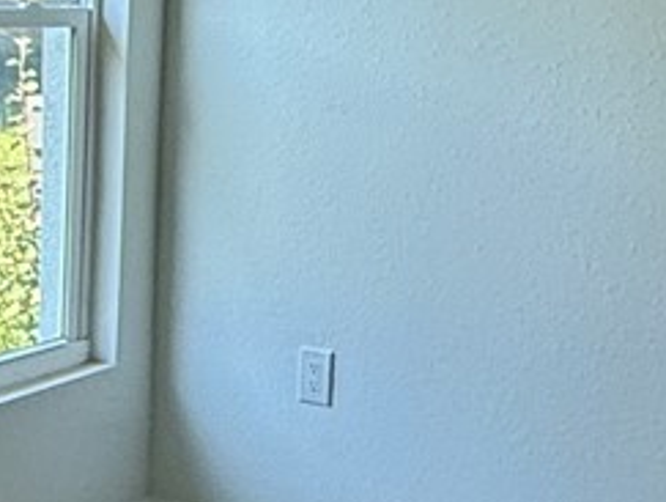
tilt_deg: -11.3
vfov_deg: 16.1
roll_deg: -3.3
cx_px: 408
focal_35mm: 92
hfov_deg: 21.2
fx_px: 1773
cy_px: 280
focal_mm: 2.22
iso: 125
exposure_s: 1/120
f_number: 2.2
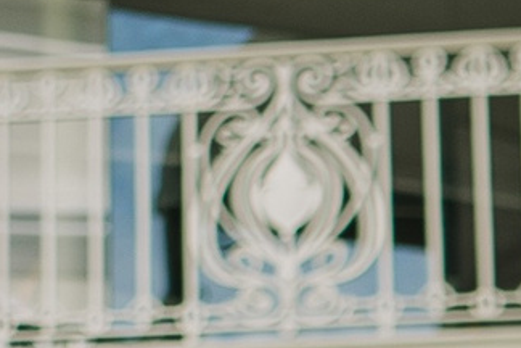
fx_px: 5152
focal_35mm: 356
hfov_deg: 5.5
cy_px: -259
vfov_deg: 3.8
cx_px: -841
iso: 100
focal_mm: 30
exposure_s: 1/200
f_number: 2.5
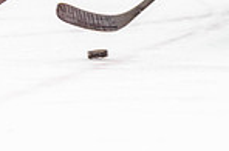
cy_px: -150
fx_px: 4754
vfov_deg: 1.8
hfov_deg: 2.8
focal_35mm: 749
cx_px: 281
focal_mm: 135
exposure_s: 1/640
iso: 1800
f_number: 2.8
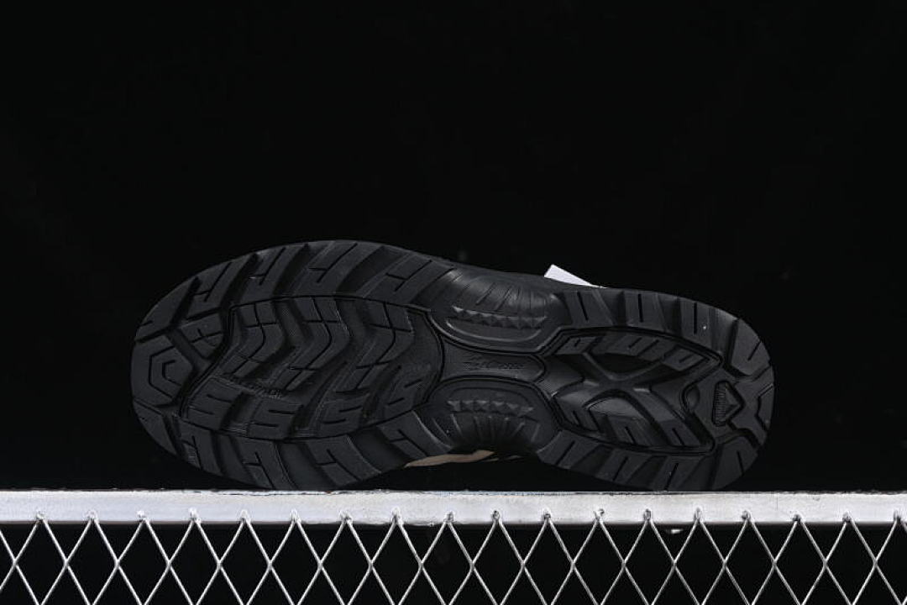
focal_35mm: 75
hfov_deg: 27.0
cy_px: 302
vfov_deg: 18.2
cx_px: 454
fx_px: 1889
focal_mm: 50
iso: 160
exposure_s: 1/60
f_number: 6.3
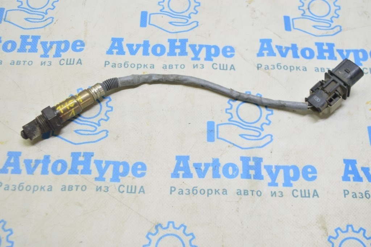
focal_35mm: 42
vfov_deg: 31.8
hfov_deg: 46.4
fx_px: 432
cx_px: 186
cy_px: 124
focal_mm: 28
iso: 400
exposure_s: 1/20
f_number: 5.6
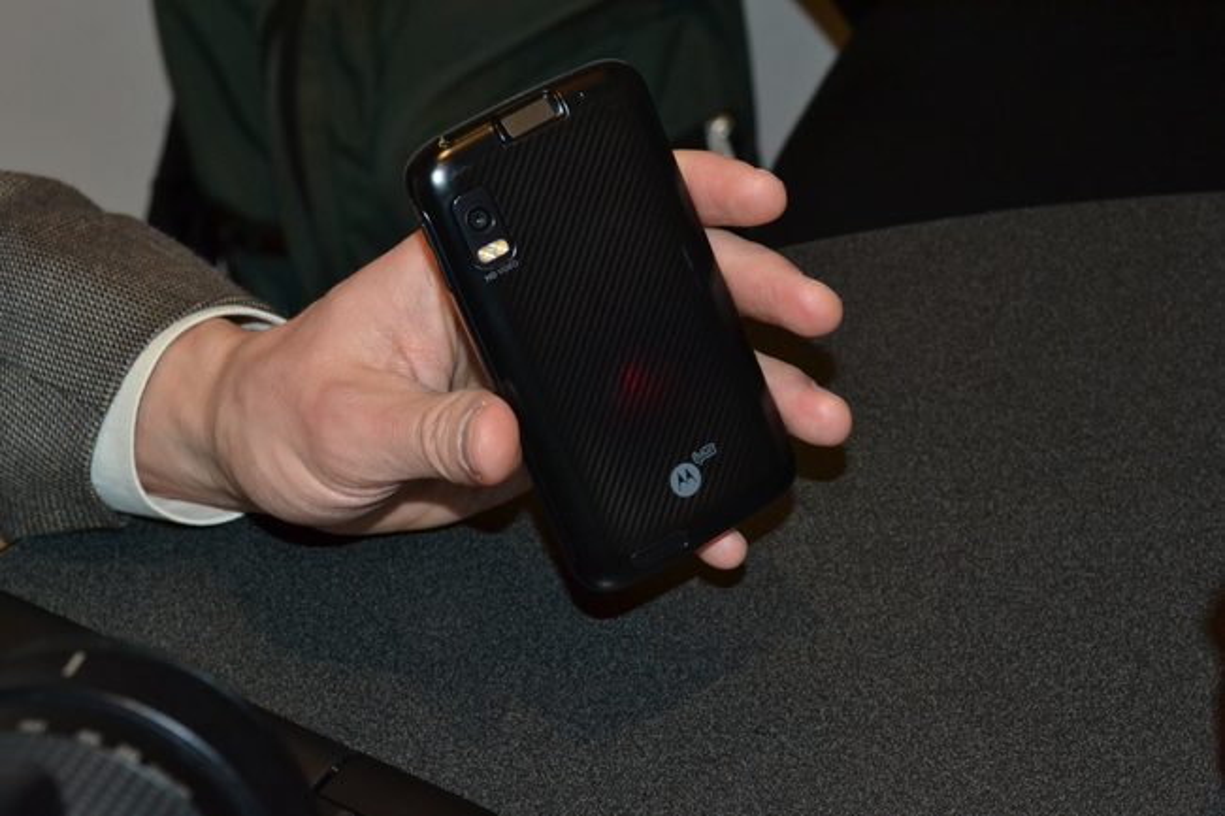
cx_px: 612
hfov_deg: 24.6
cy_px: 408
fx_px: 2806
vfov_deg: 16.5
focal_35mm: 82
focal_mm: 55
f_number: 11
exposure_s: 1/60
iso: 1600
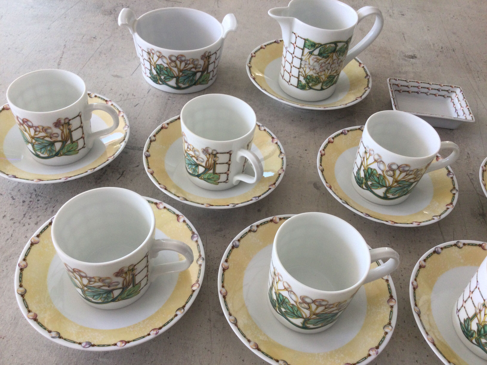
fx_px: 436
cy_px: 182
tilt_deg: -47.7
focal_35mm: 31
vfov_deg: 45.4
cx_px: 244
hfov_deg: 58.4
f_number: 2.4
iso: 40
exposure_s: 1/100
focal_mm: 3.3
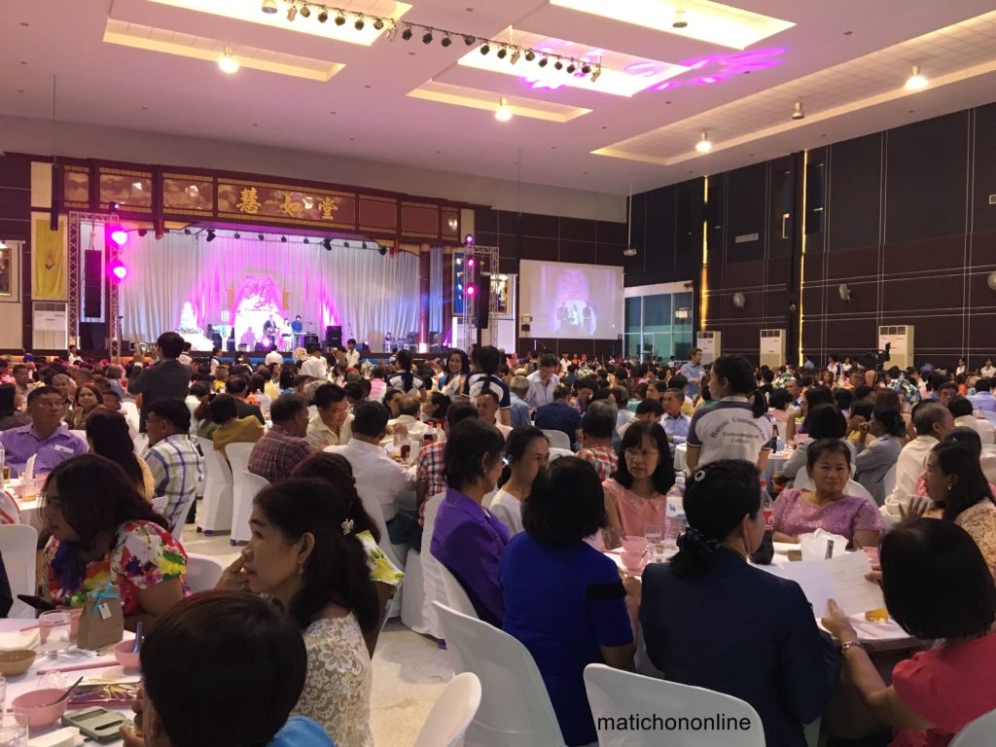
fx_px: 834
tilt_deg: -1.0
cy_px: 374
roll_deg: -0.3
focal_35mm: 29
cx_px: 498
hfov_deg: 61.7
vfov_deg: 48.2
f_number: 2.2
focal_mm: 4.15
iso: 250
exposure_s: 1/25
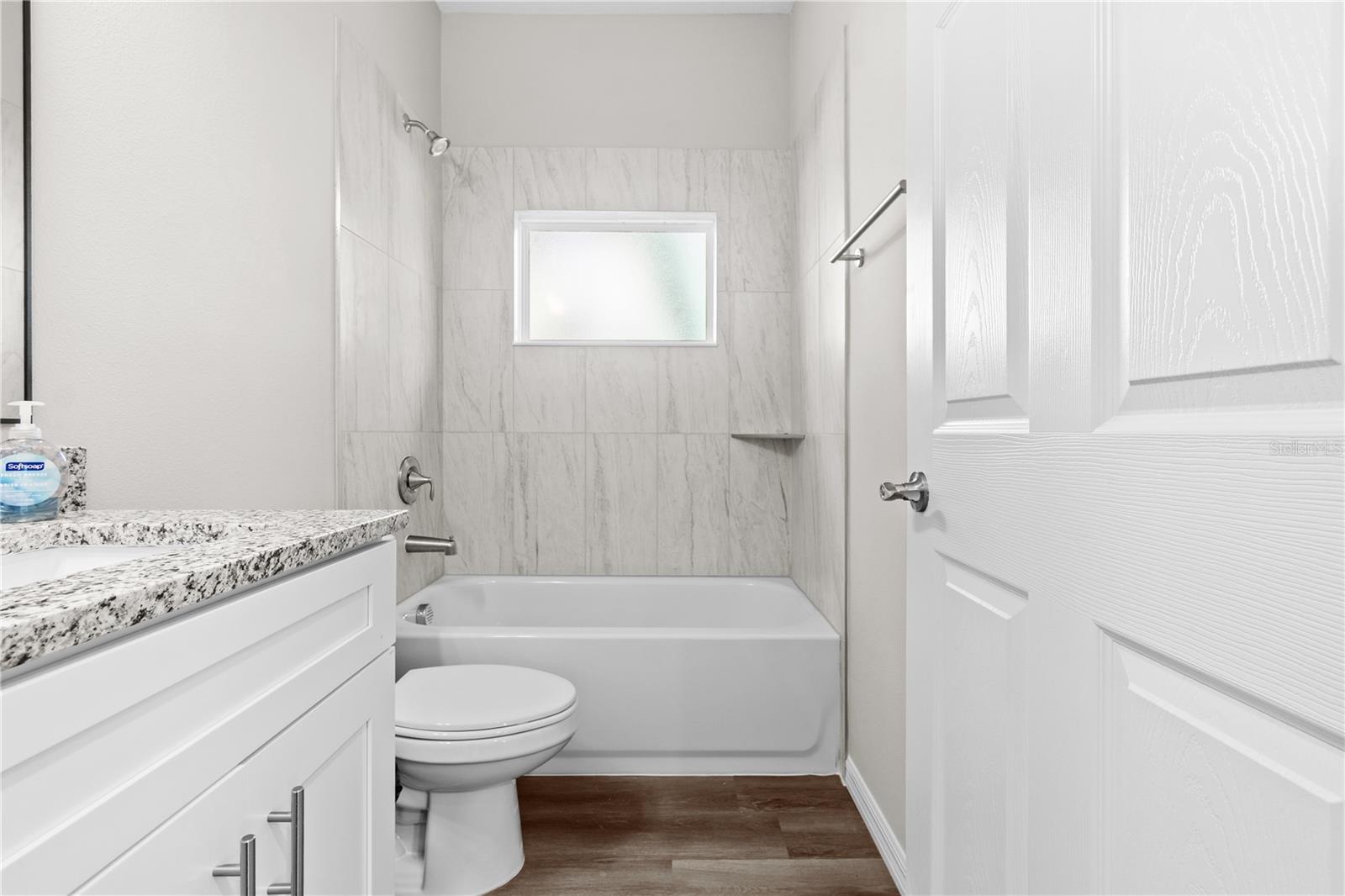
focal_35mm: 15
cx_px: 672
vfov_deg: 77.3
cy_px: 448
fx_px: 560
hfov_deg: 100.4
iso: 100
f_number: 7.1
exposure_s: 1.6
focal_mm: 10
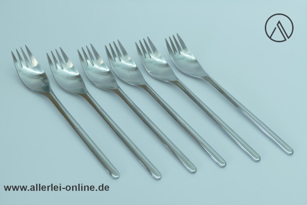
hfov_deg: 30.5
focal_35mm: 66
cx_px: 154
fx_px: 563
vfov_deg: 20.6
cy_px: 102
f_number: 3.6
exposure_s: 1/80
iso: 200
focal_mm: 24
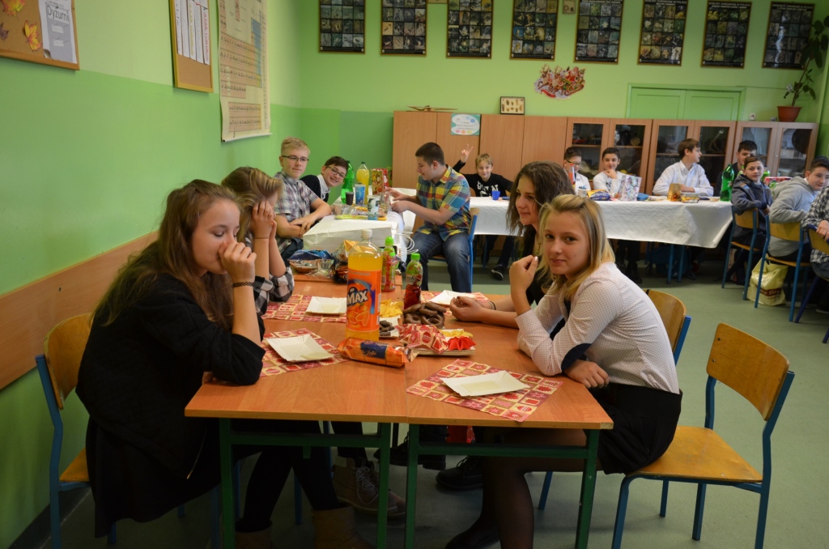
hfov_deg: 67.5
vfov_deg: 47.7
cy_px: 274
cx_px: 414
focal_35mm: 27
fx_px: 620
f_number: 4
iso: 640
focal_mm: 18
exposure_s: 1/60
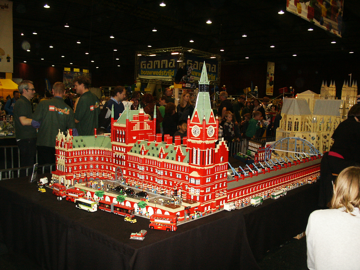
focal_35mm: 35
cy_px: 135
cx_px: 180
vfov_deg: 40.7
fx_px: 364
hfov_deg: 52.6
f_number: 3
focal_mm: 7.18
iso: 200
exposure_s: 1/45
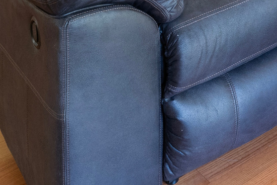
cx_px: 464
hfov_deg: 20.4
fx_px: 600
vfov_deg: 12.8
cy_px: -277
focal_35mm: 78
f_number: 8
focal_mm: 14
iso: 800
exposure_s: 1/4
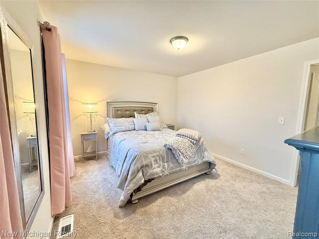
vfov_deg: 85.7
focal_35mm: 14
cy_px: 120
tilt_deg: -4.9
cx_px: 160
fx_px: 129
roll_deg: -0.6
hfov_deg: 102.1
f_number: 2.2
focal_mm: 2.22
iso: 400
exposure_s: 1/60
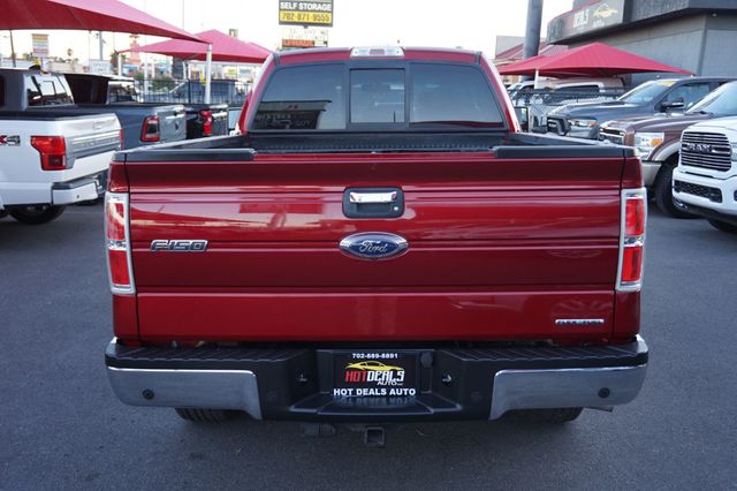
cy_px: 246
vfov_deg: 39.9
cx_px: 368
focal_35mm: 33
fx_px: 675
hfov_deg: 57.2
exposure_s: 1/60
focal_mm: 22
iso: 200
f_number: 4
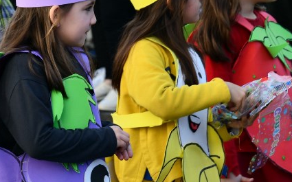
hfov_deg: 8.1
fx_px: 2052
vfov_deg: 5.1
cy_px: 133
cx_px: 8
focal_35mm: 258
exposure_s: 1/250
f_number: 6.3
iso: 200
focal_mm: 70
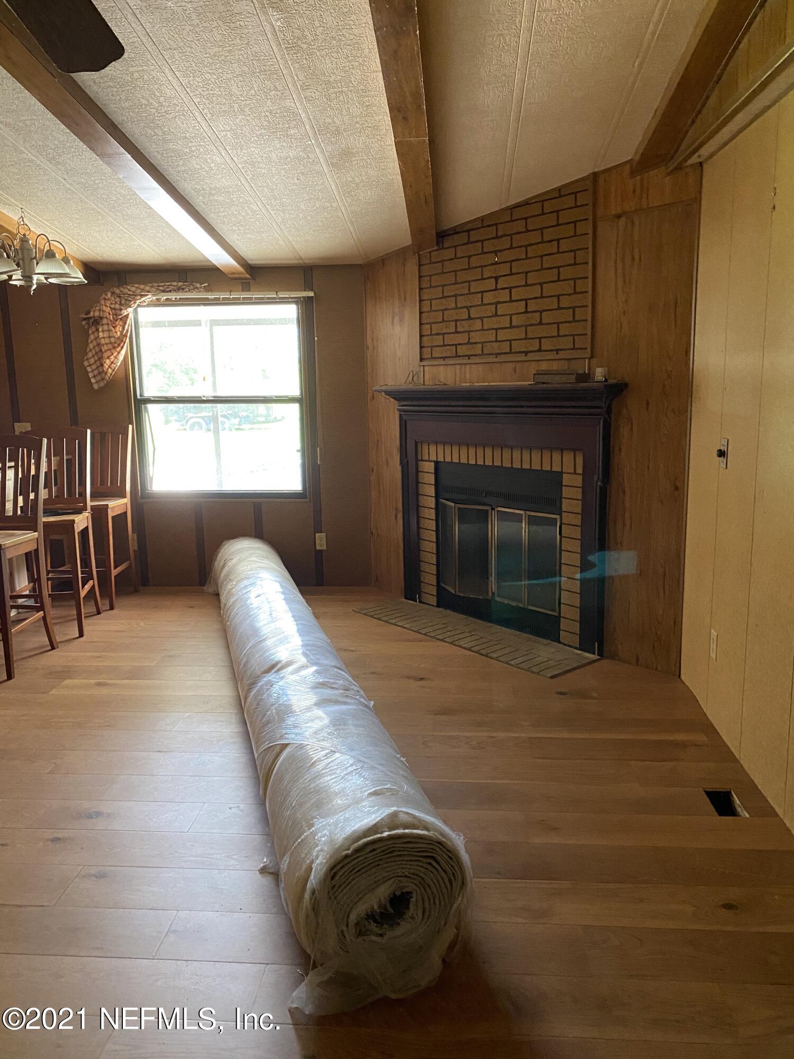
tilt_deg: -9.4
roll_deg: +0.4
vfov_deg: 67.3
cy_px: 530
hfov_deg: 53.1
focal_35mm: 26
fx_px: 795
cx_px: 397
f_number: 1.8
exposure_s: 1/60
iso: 500
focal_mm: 4.25
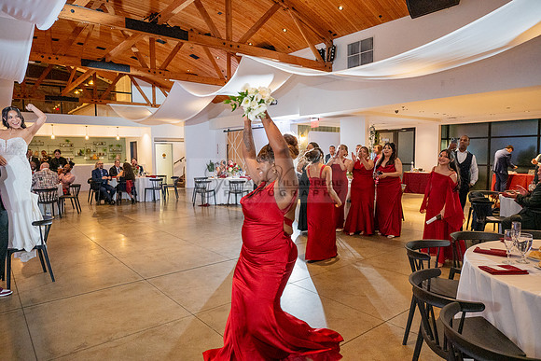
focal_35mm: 24
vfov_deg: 53.2
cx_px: 270
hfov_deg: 73.7
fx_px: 361
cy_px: 180
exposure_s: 1/200
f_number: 4
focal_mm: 24
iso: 3200
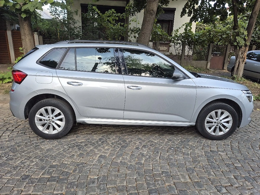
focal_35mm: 23
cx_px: 130
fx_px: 173
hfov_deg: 73.9
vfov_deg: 58.9
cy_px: 98
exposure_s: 1/238
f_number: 1.8
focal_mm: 5.4
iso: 25
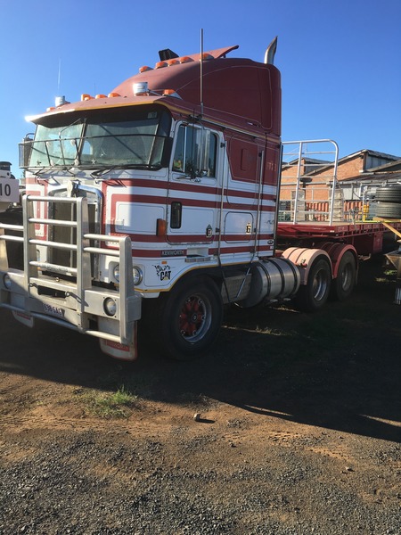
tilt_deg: -4.1
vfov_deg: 61.7
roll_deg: -1.7
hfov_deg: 48.2
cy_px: 268
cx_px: 200
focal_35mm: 29
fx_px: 448
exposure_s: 1/845
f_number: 2.2
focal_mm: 4.15
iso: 25
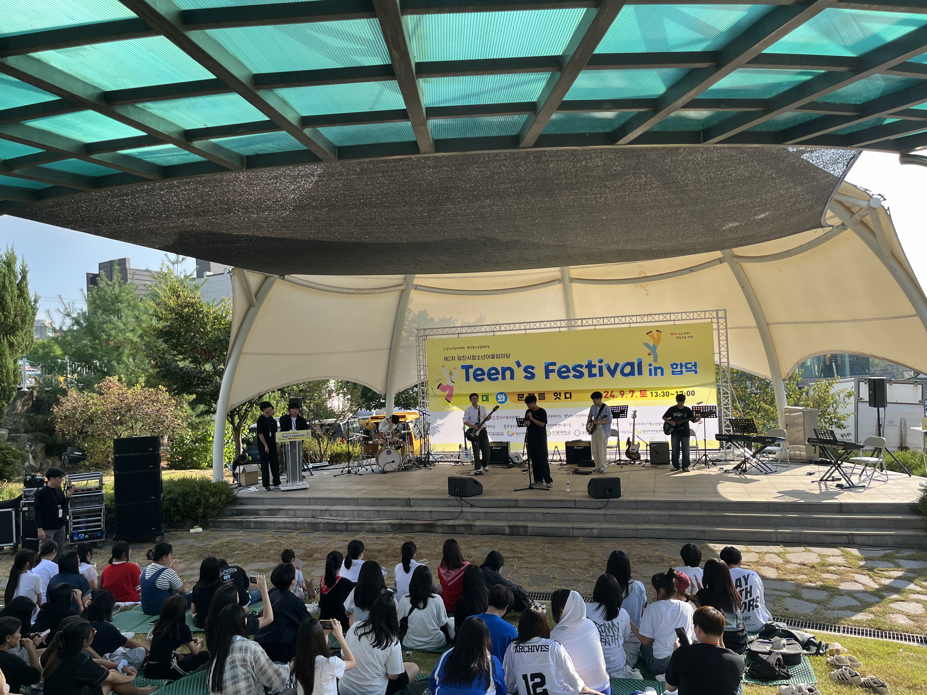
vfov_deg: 51.4
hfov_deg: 65.3
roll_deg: +1.1
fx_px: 723
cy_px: 345
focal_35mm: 27
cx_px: 448
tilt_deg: +0.3
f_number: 1.6
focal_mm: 5.1
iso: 50
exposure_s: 1/1212
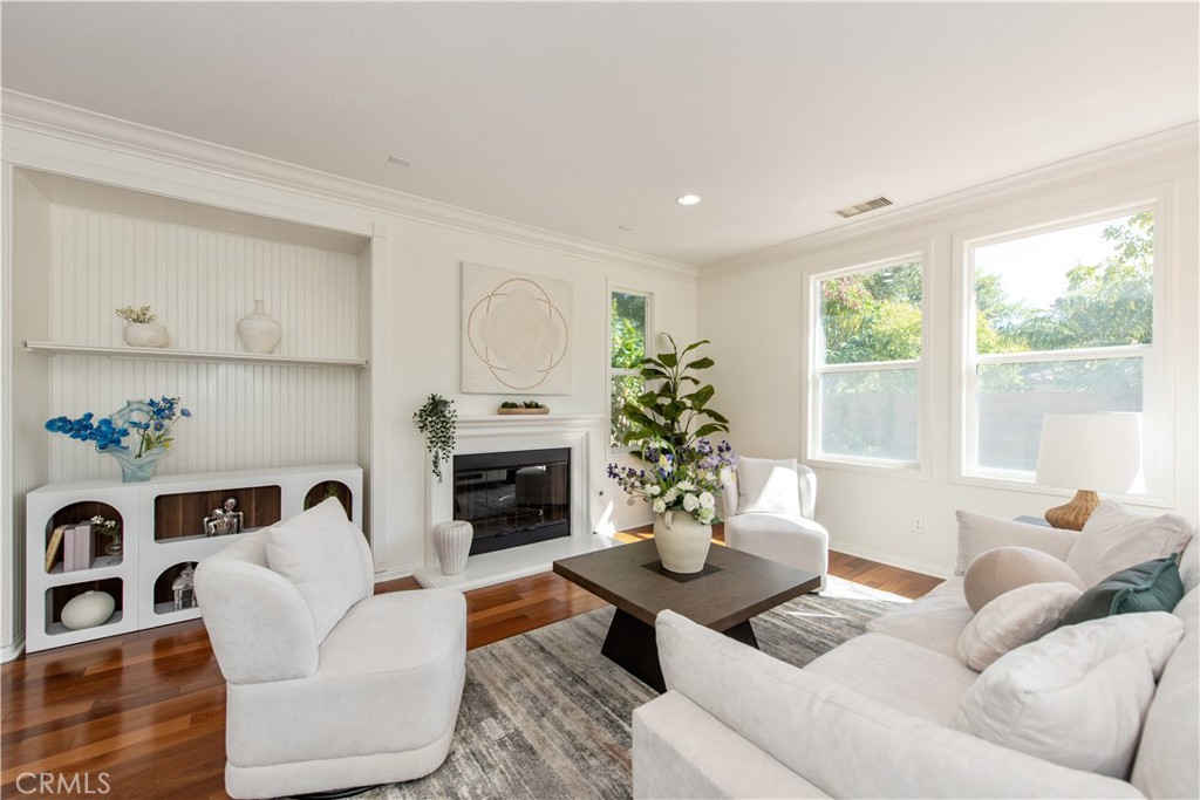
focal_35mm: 14
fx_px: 467
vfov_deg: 81.2
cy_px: 400
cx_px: 600
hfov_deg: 104.2
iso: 110
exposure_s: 1/125
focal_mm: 14
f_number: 5.6
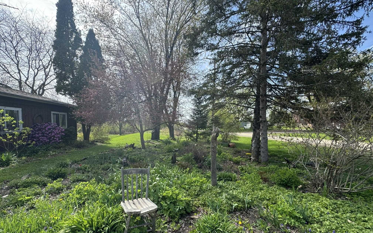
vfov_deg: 74.3
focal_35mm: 15
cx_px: 186
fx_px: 152
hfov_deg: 101.5
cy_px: 135
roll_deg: -1.7
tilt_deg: -4.3
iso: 40
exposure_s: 1/525
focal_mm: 2.22
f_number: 2.2
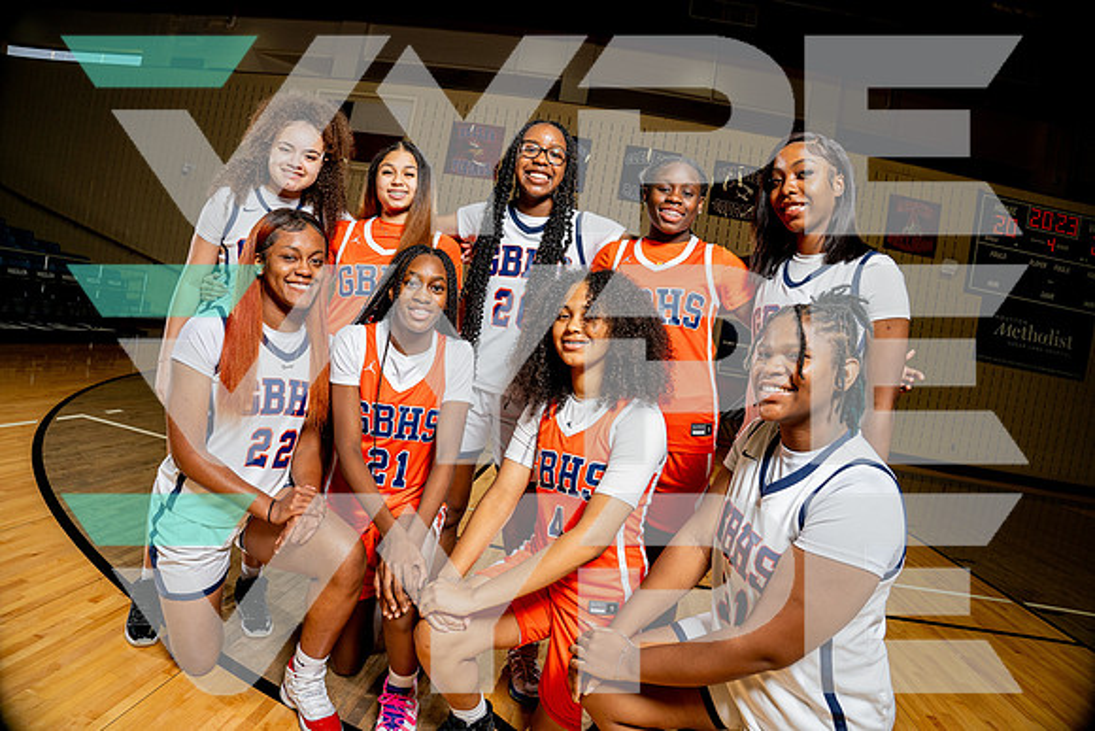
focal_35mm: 20
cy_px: 366
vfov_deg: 62.0
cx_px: 548
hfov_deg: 84.0
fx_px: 608
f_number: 5.6
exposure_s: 1/250
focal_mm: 20
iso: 400
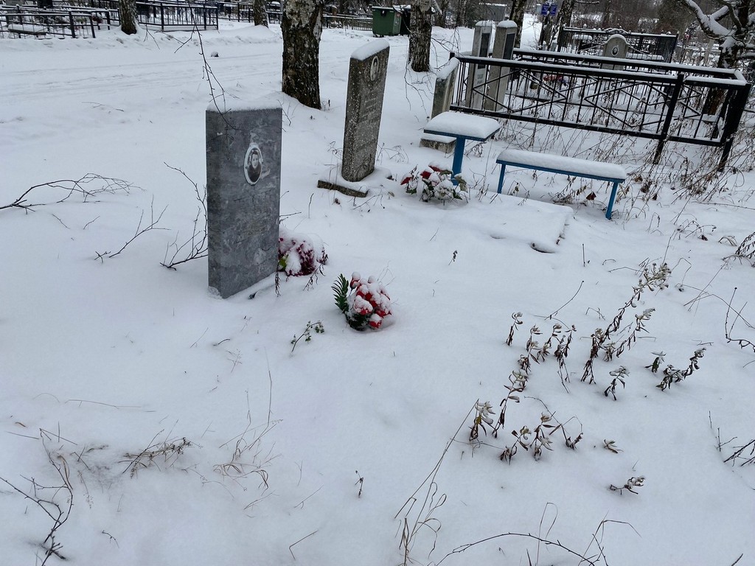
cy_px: 283
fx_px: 567
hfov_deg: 67.3
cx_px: 378
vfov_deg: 53.1
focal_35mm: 26
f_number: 1.8
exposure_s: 1/354
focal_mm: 4.25
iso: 32
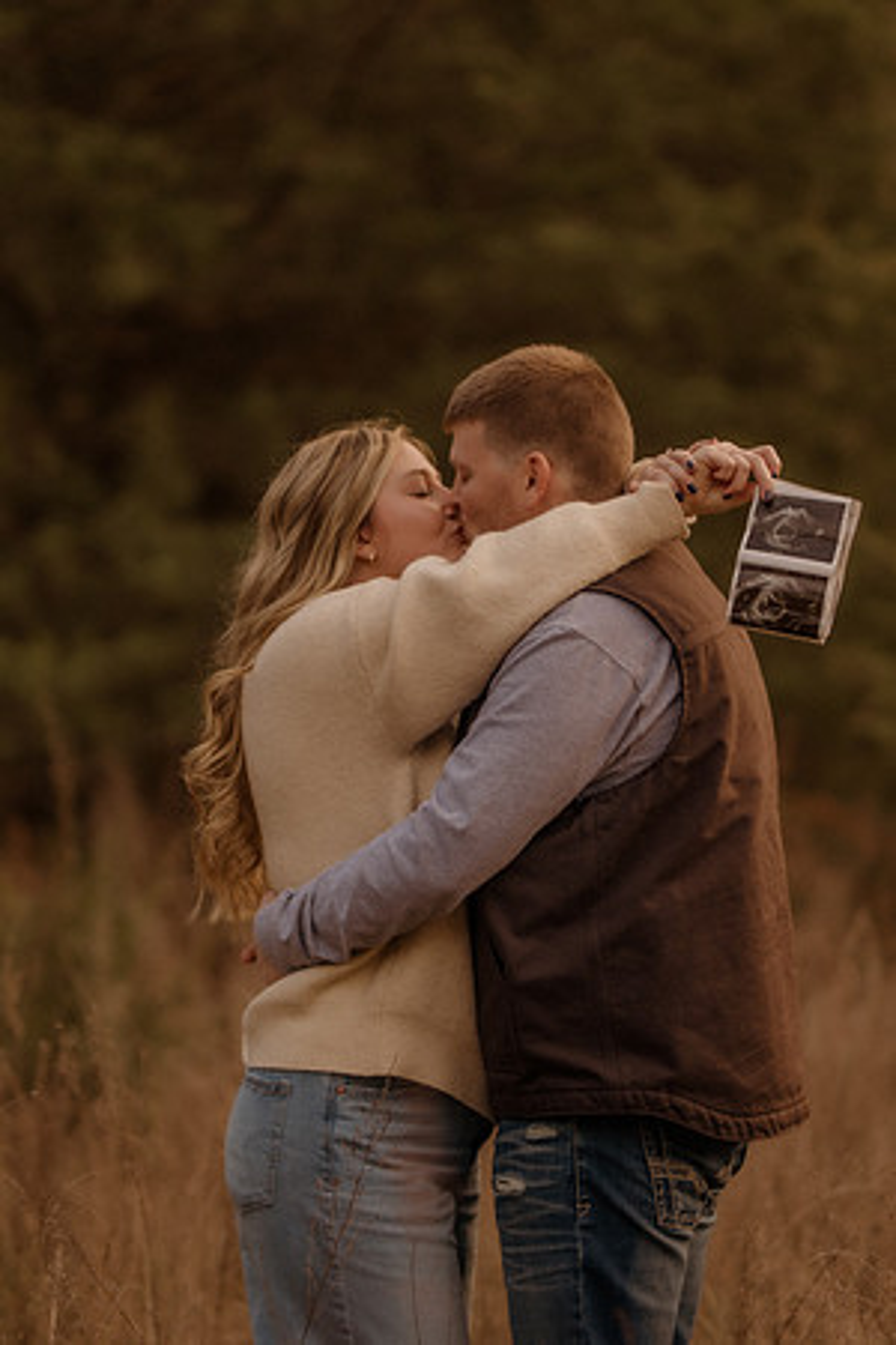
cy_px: 672
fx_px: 4741
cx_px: 448
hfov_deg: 10.8
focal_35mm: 127
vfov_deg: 16.1
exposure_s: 1/1000
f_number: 1.4
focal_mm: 85
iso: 320
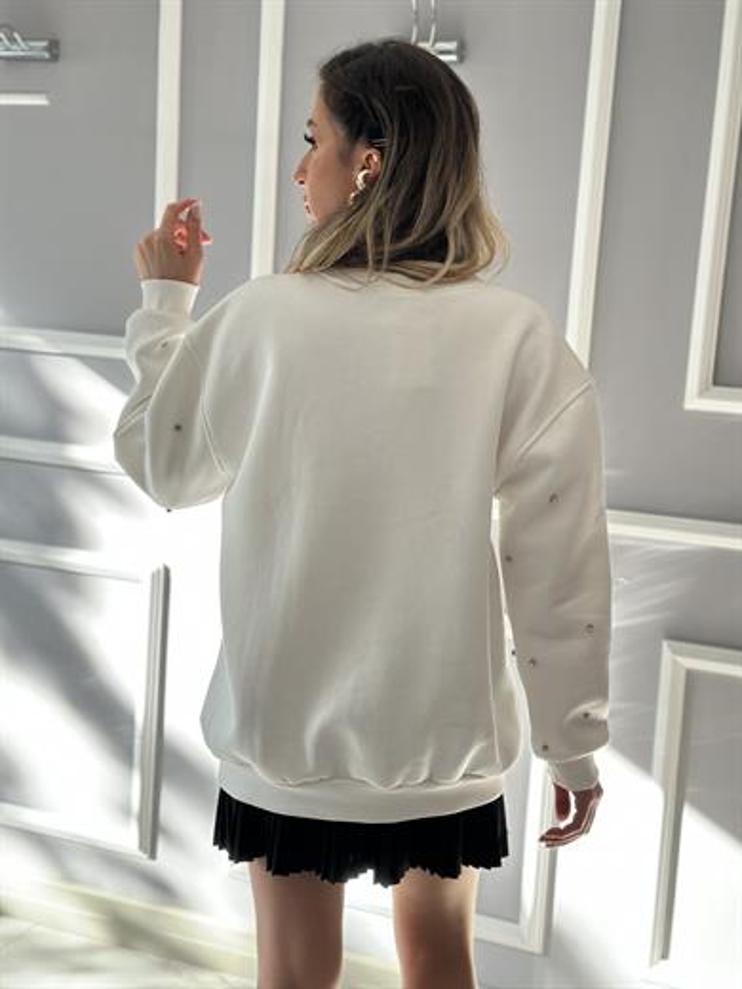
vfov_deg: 39.7
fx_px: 1372
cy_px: 494
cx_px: 371
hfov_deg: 30.3
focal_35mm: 48
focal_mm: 6.86
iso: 80
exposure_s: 1/274
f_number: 1.78
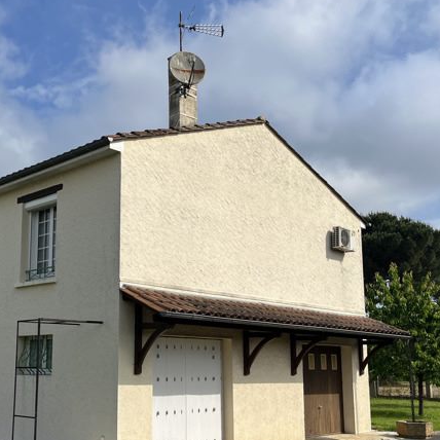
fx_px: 618
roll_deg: +0.1
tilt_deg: +9.6
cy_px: 262
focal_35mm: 43
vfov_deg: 39.0
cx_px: 130
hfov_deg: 38.5
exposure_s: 1/6494
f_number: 1.6
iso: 50
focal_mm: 5.1
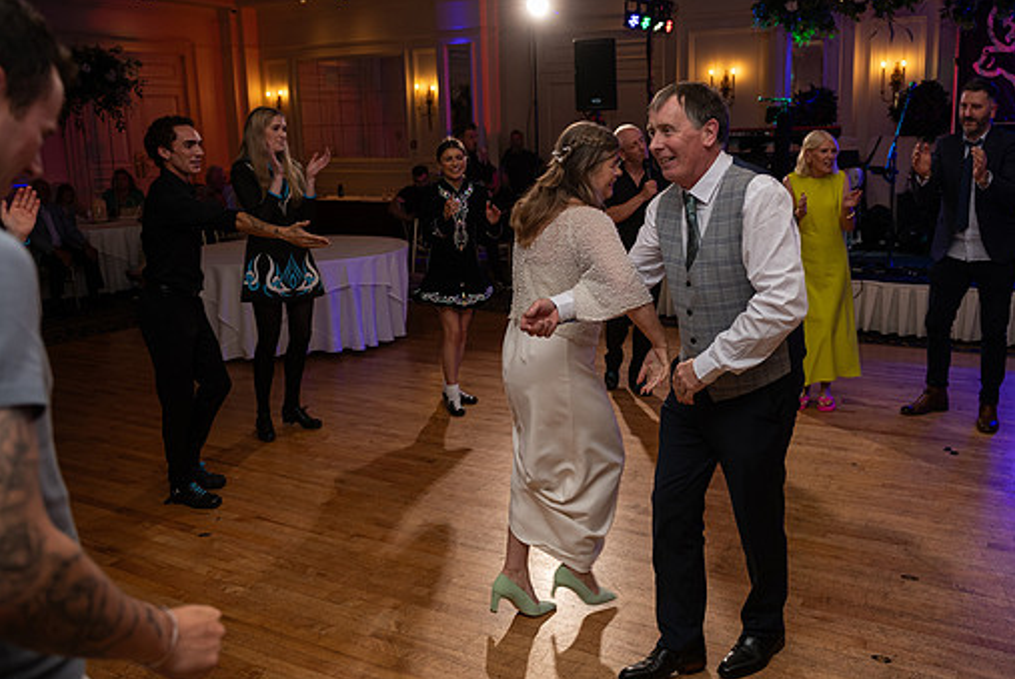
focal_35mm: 32
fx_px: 903
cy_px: 317
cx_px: 579
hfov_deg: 58.4
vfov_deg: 41.2
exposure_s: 1/160
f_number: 3.5
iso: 500
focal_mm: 28
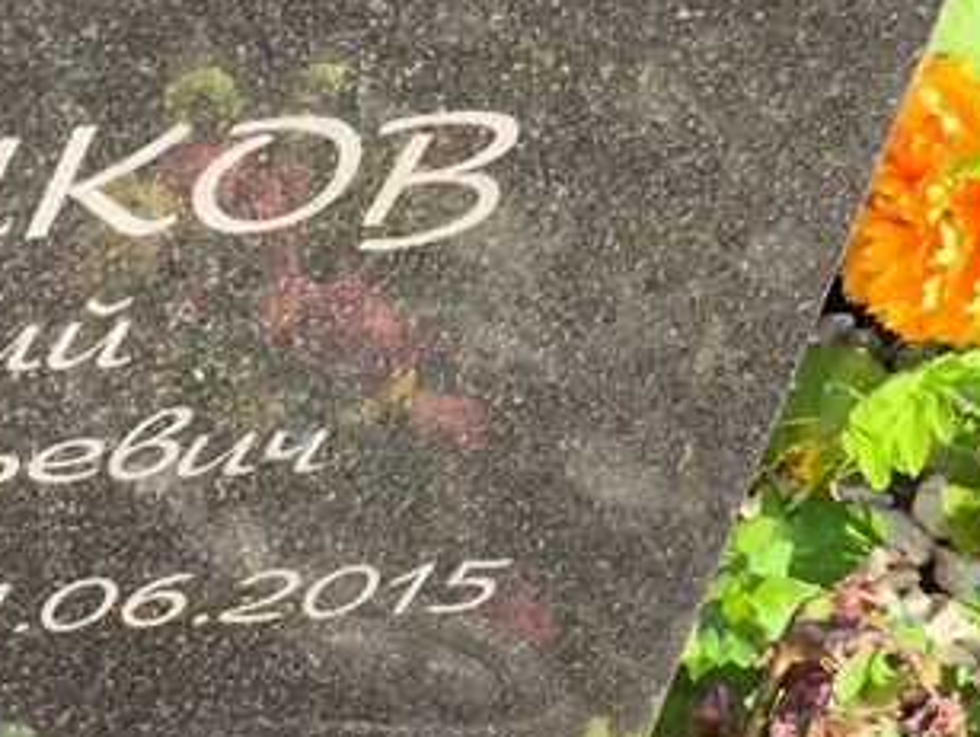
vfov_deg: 11.4
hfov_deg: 14.7
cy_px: 437
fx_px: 3685
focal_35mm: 130
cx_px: -152
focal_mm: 4.71
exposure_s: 1/541
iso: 50
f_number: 1.7
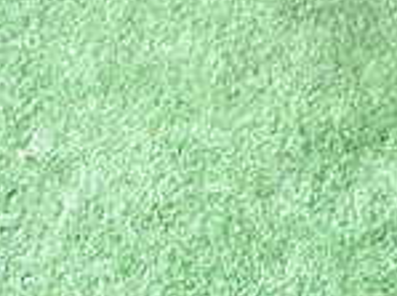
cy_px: 301
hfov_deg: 16.2
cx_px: 733
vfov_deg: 14.3
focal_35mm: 101
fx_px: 1156
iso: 125
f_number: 2
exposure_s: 1/60
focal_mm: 4.5
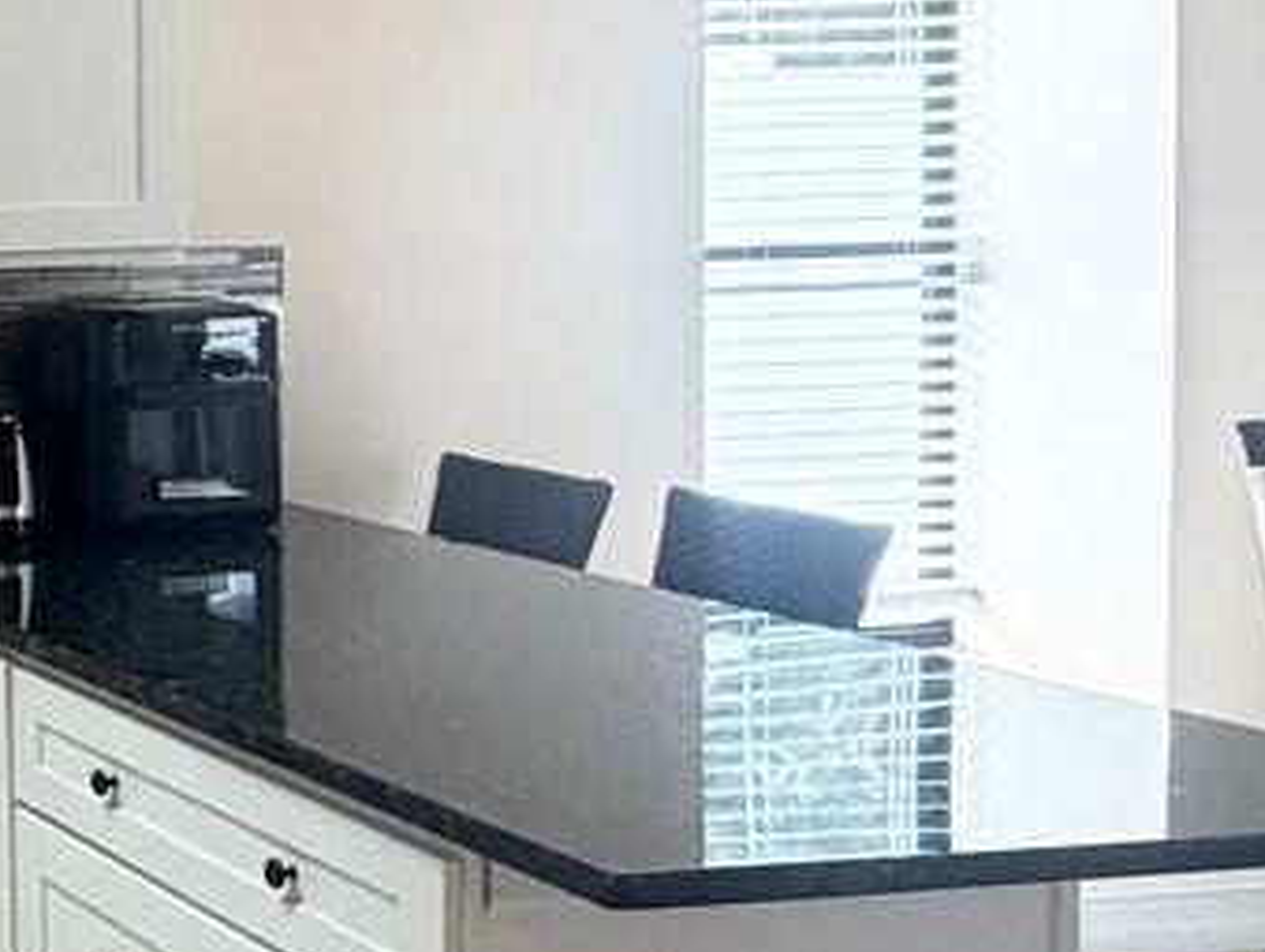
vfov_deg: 22.2
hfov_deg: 22.6
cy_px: 321
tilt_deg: -3.8
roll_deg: +2.4
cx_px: -754
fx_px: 2414
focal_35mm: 66
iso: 200
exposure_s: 1/120
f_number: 2.2
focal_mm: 2.22
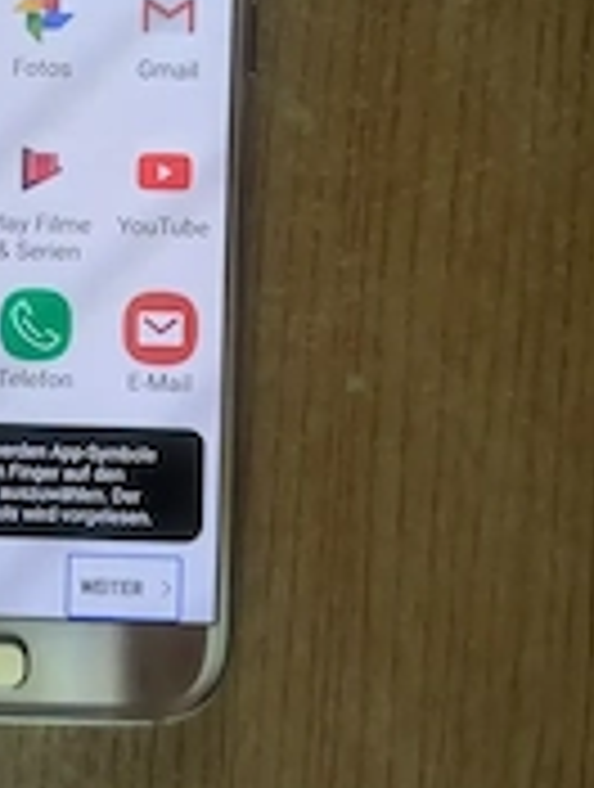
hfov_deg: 24.4
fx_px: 1299
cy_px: 223
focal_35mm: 57
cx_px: -22
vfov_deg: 33.2
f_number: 1.89
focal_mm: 5.43
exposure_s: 1/50
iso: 473
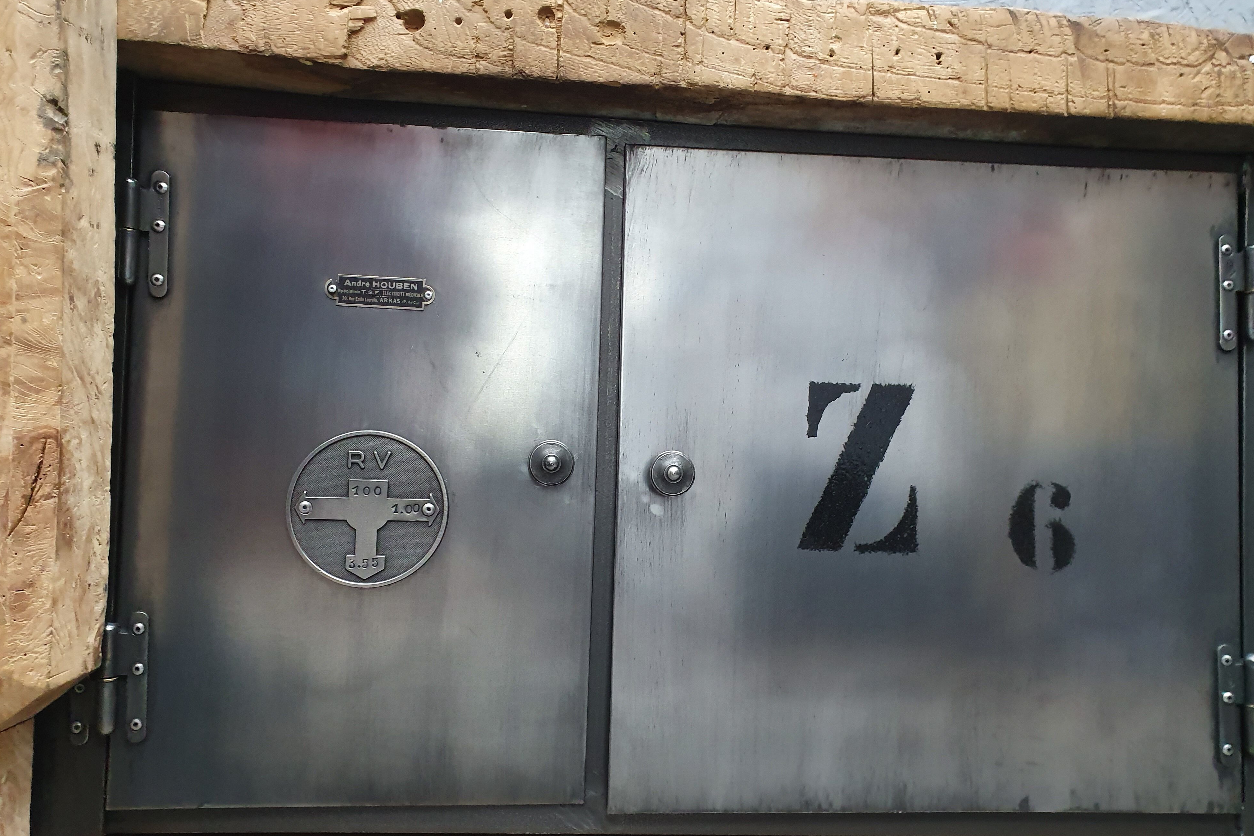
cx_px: 647
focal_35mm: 28
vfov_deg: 46.4
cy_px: 432
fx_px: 975
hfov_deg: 65.5
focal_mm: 4.32
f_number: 2.4
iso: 400
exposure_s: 1/40
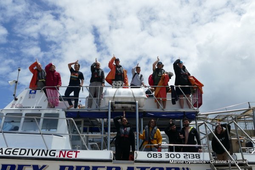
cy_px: 85
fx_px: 248
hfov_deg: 54.4
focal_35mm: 35
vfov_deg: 37.9
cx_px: 128
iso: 125
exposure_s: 1/1600
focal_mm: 12.9
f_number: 5
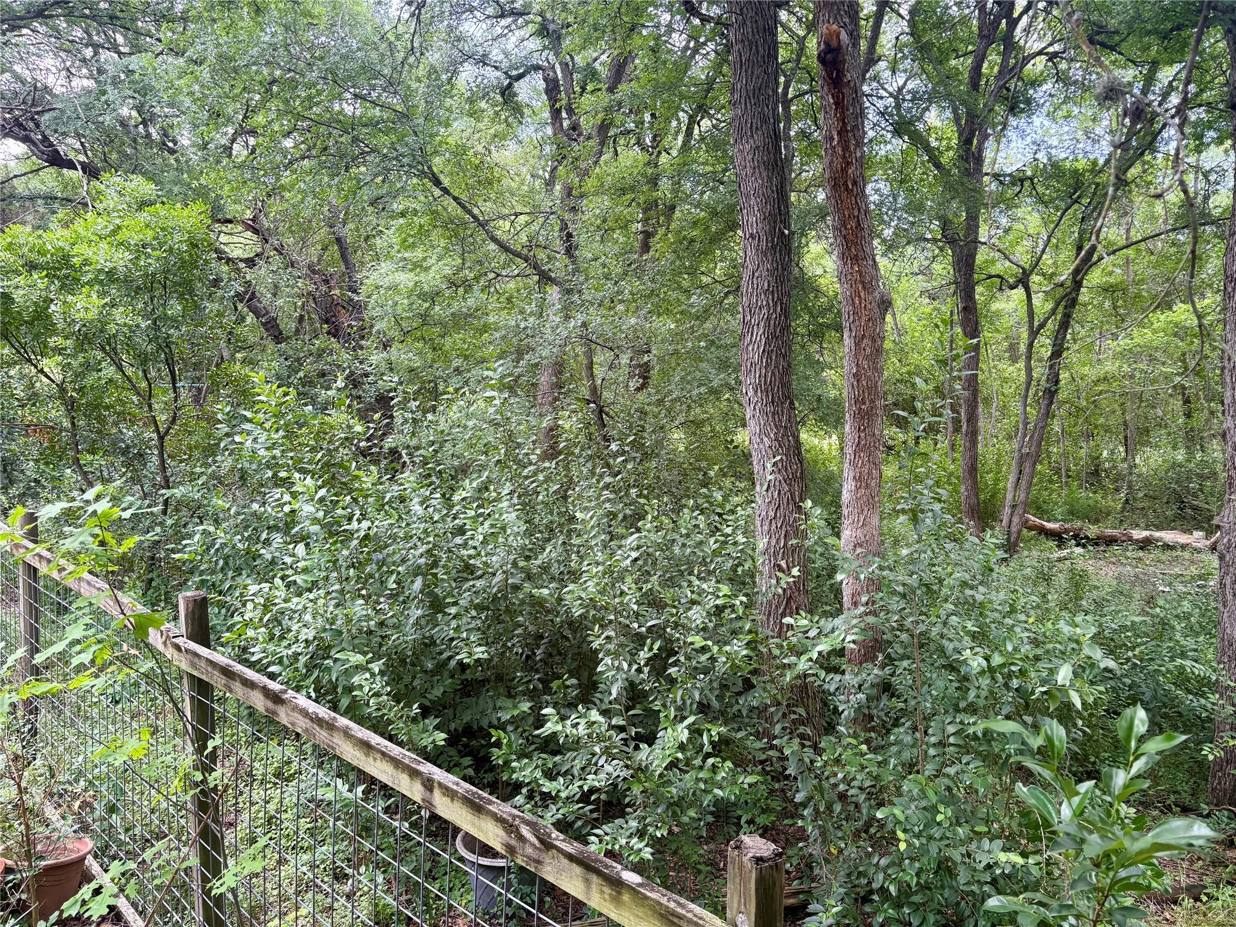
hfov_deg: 67.3
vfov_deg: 53.1
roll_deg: -1.2
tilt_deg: -5.4
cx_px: 618
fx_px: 928
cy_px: 464
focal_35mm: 26
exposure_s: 1/235
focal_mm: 5.96
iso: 80
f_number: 1.6
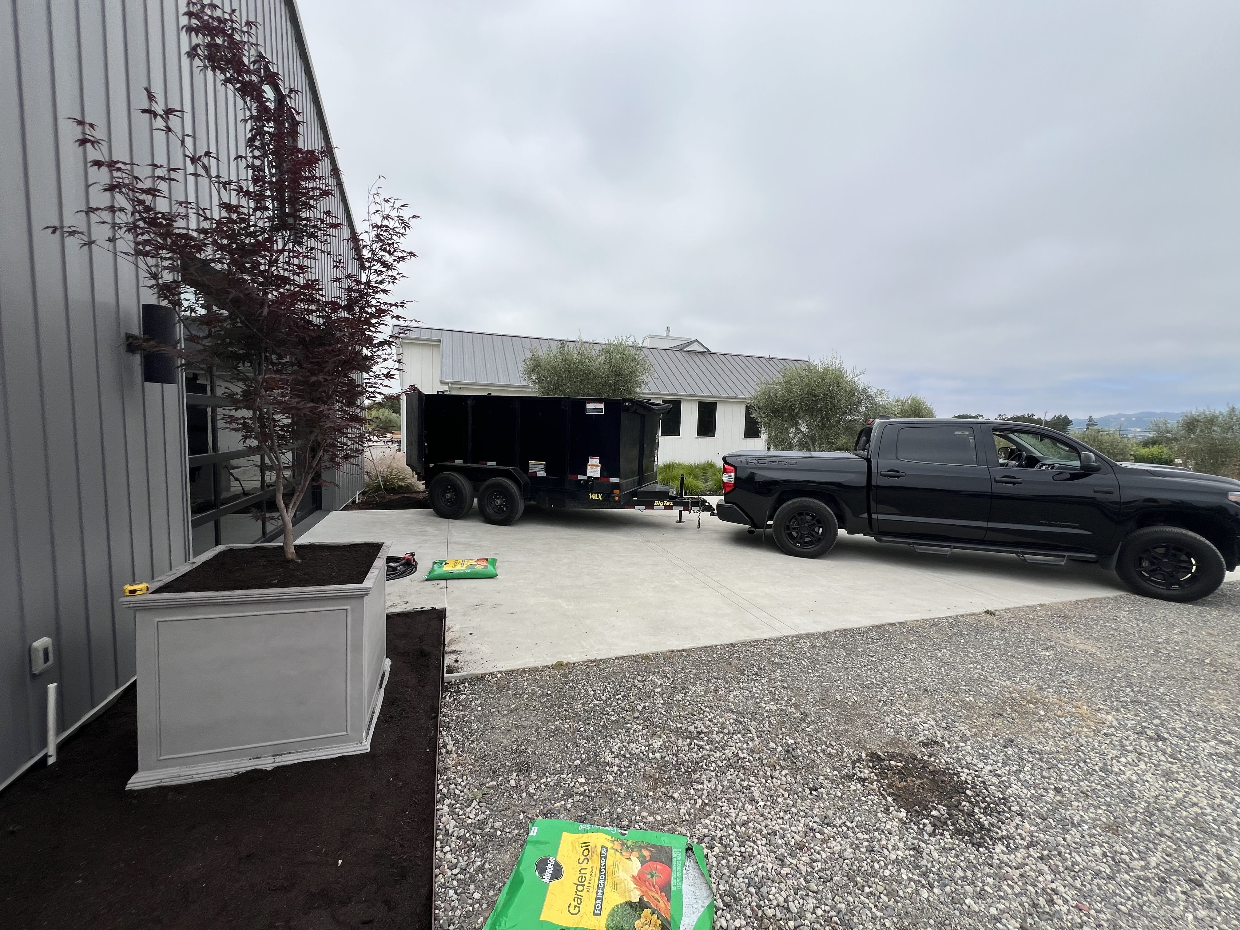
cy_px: 465
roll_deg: -2.6
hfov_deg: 106.2
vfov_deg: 89.9
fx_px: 466
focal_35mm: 13
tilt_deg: -3.1
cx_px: 620
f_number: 1.8
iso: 32
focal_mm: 1.57
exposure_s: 1/1597
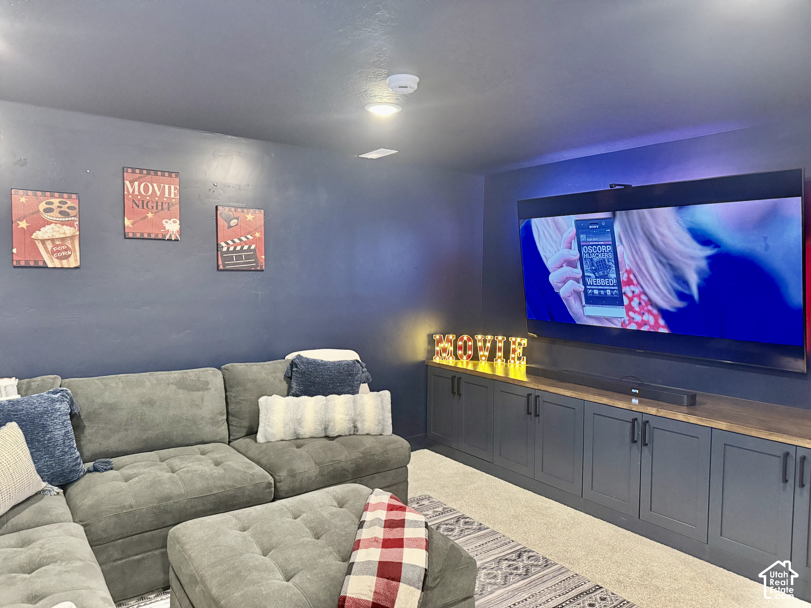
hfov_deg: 71.6
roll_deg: -0.2
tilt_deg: -3.0
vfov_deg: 56.8
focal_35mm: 24
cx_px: 406
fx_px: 562
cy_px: 304
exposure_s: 1/40
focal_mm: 6.76
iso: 640
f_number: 1.78
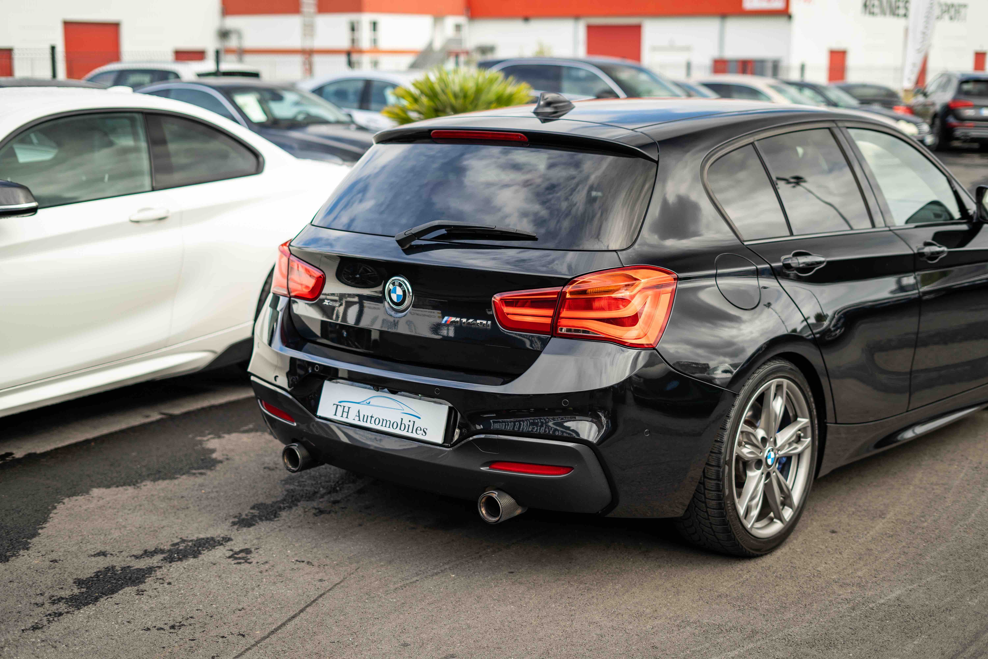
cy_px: 330
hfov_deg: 39.6
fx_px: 1372
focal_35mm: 50
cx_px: 494
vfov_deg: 27.0
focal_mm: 50
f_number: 2.2
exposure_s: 1/500
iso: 100
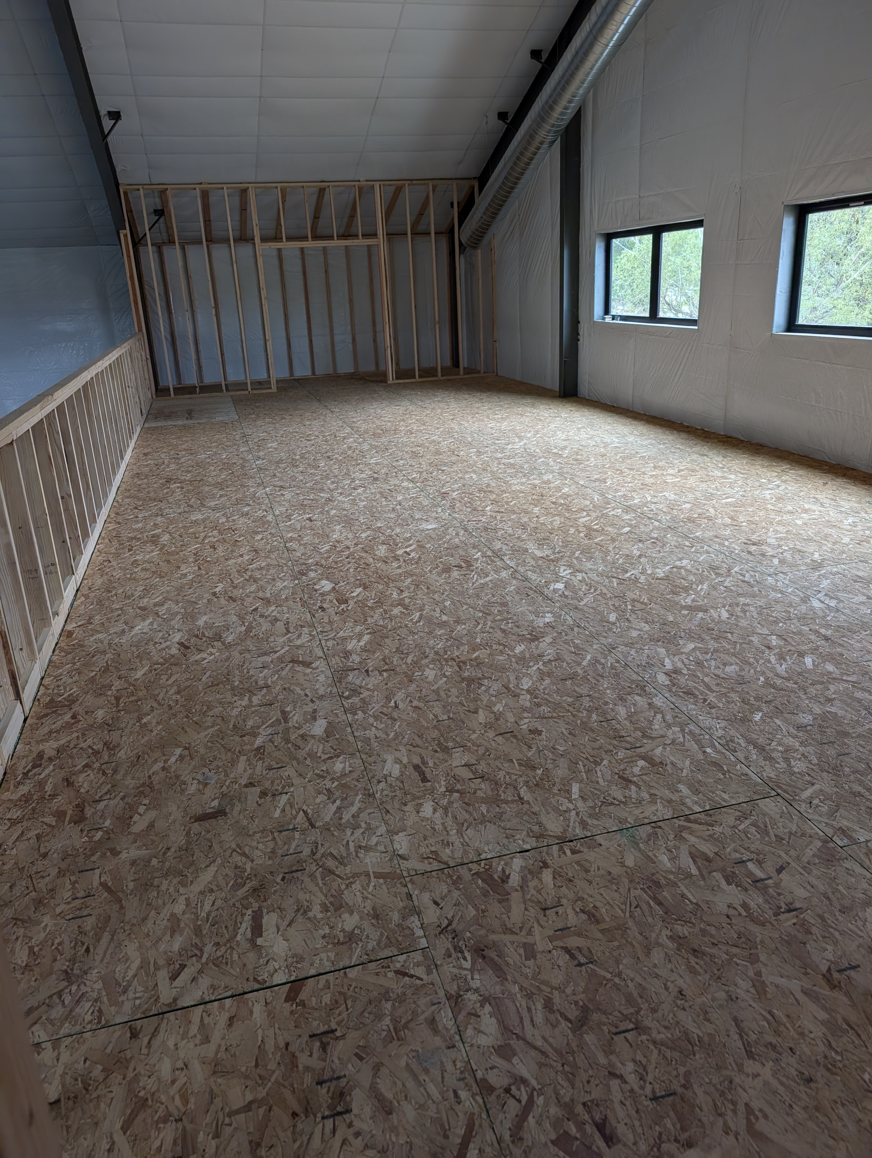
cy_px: 579
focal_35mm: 24
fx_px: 804
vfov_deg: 71.5
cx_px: 436
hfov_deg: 56.9
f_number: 1.68
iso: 21
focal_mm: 6.9
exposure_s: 1/120
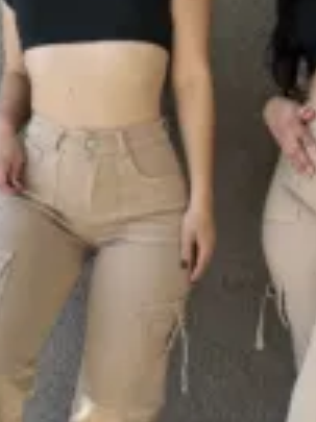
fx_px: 939
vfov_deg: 25.3
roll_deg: -1.6
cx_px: 247
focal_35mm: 77
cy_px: 175
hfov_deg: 18.9
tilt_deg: +4.0
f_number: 1.5
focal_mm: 5.7
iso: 50
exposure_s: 1/304
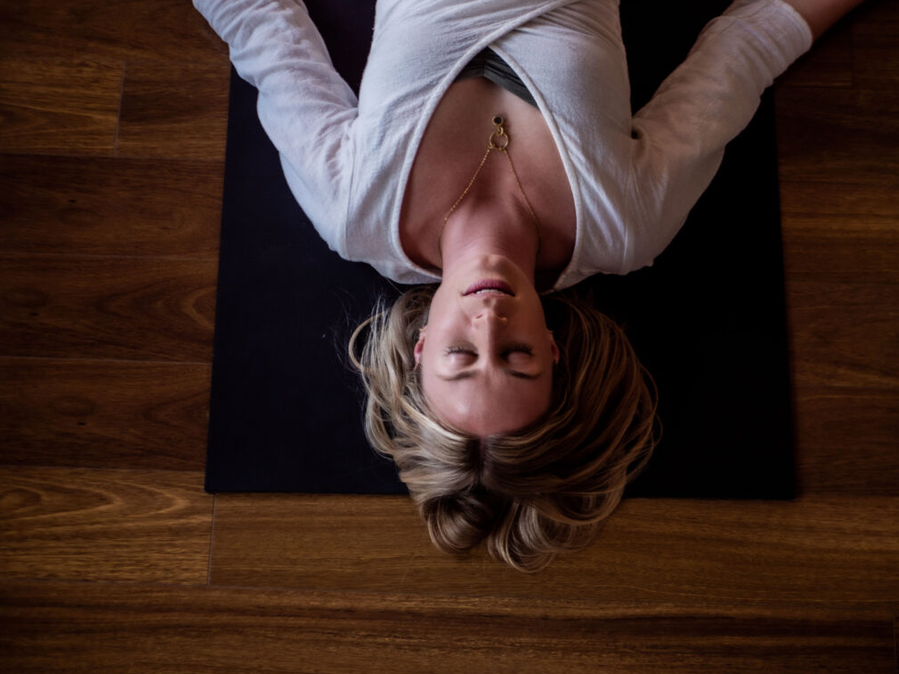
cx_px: 457
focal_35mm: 51
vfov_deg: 28.6
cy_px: 334
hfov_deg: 37.5
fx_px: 1325
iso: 200
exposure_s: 1/80
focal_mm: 25
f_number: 2.2
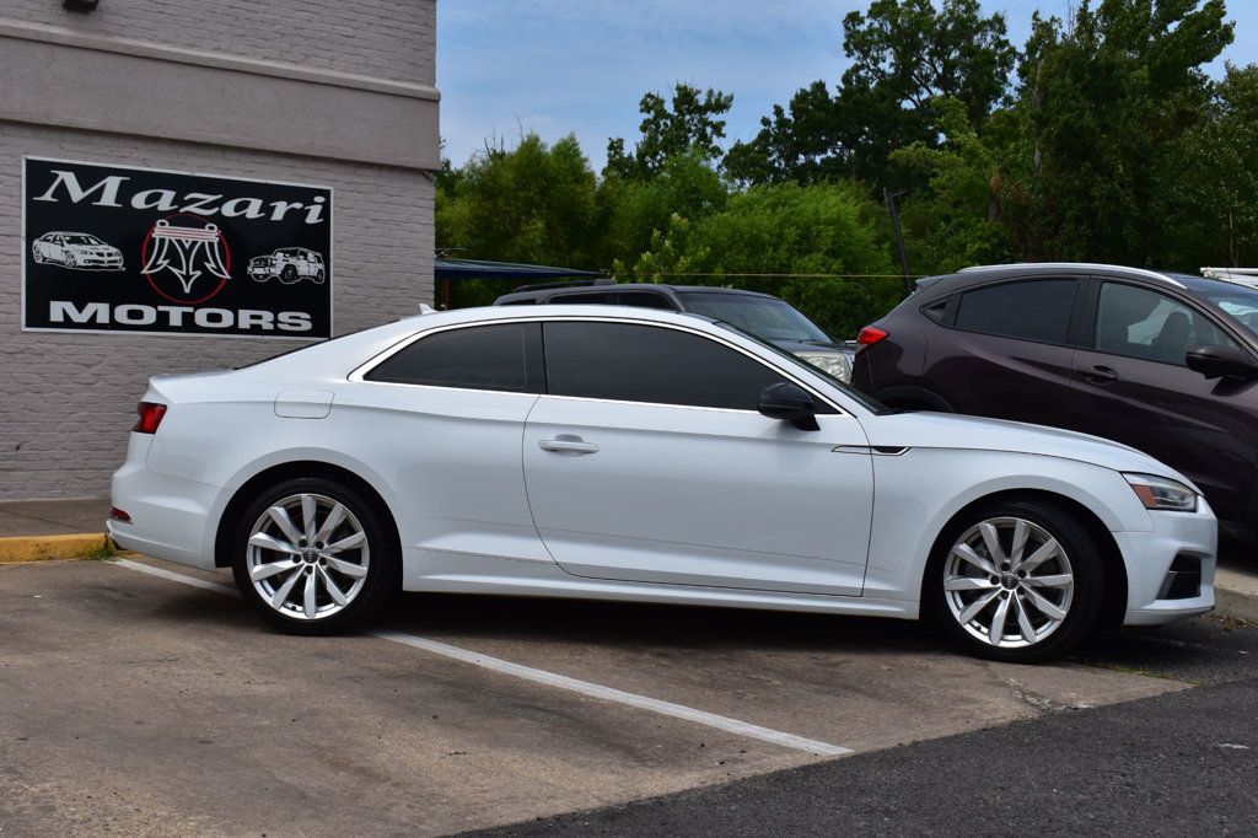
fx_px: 1520
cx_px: 629
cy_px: 419
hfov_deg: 45.0
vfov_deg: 30.8
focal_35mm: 44
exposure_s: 1/500
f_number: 11
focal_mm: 29
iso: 200
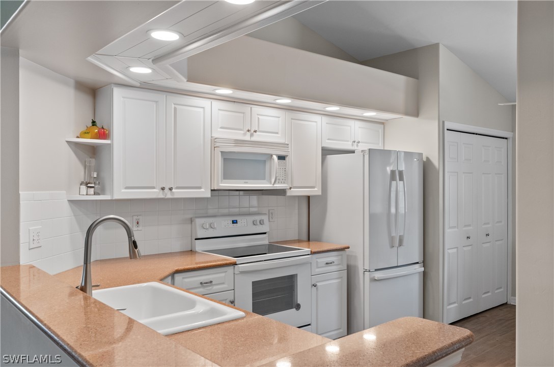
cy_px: 184
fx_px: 461
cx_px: 277
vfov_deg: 43.5
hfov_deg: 62.0
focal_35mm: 30
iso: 200
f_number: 8
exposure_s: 1/8
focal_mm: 20
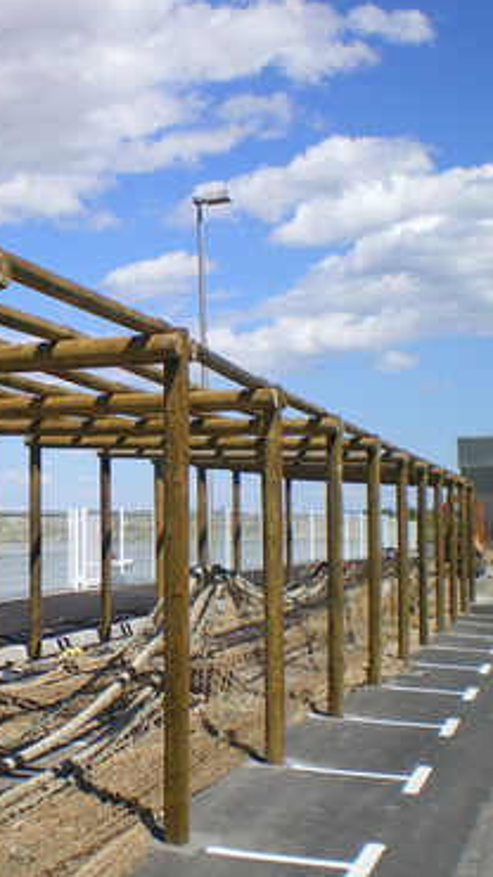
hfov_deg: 20.7
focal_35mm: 56
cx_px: -12
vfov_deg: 37.2
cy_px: 435
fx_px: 1302
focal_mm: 6.3
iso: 64
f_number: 4.6
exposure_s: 1/500
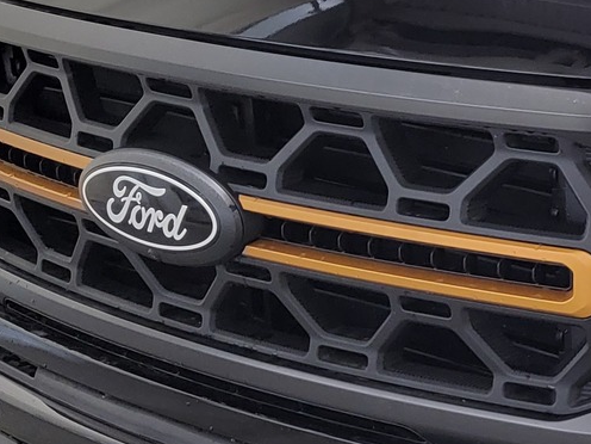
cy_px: 195
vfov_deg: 14.9
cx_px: 882
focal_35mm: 99
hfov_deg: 17.8
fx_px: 1690
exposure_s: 1/120
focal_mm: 6.7
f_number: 1.8
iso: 320
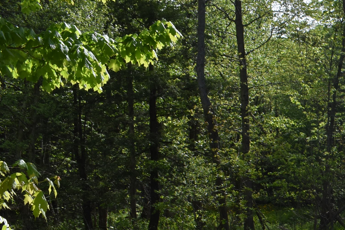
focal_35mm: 80
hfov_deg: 22.6
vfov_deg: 16.4
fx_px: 767
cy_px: 276
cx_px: 450
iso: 200
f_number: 9
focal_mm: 18
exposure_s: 1/320
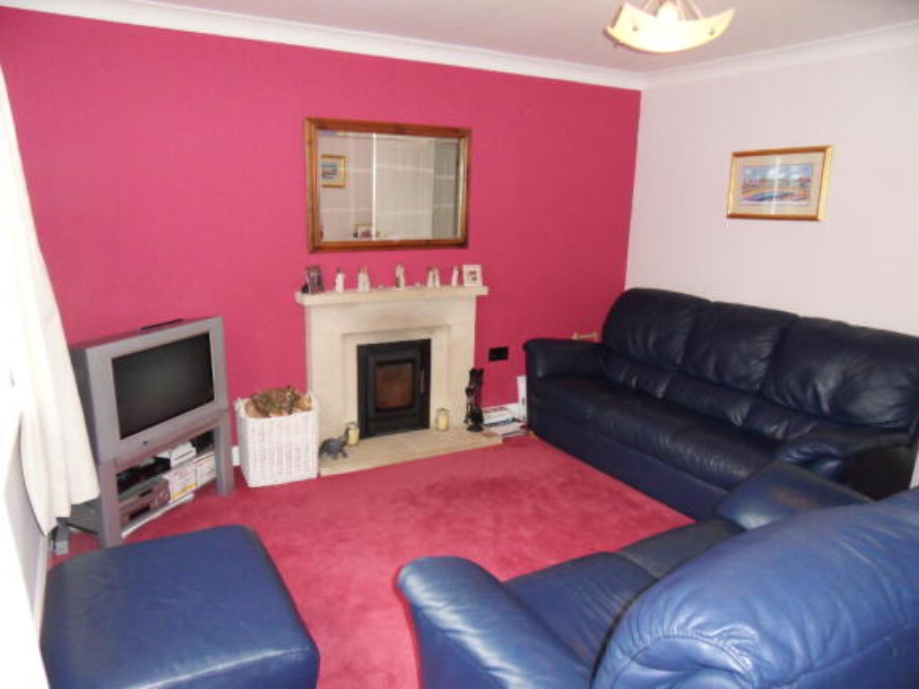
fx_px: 637
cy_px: 344
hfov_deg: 71.6
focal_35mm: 24
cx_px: 460
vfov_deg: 56.8
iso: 320
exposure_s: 1/30
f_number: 3.3
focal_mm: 4.2
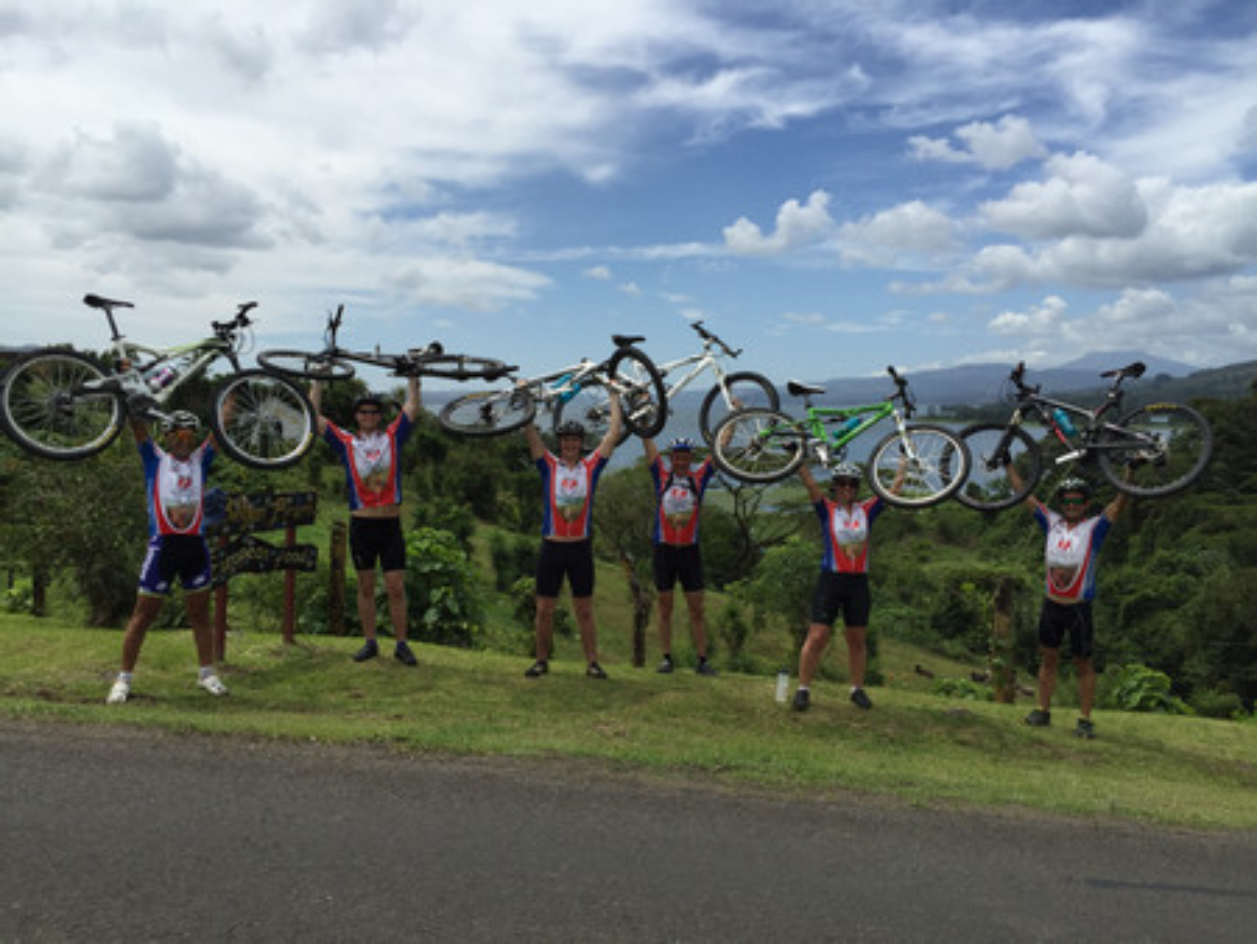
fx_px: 1054
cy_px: 472
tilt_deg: -2.9
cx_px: 628
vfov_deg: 48.3
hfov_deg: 61.6
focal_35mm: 29
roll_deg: -1.8
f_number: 2.2
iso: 32
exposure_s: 1/2639
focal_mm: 4.15
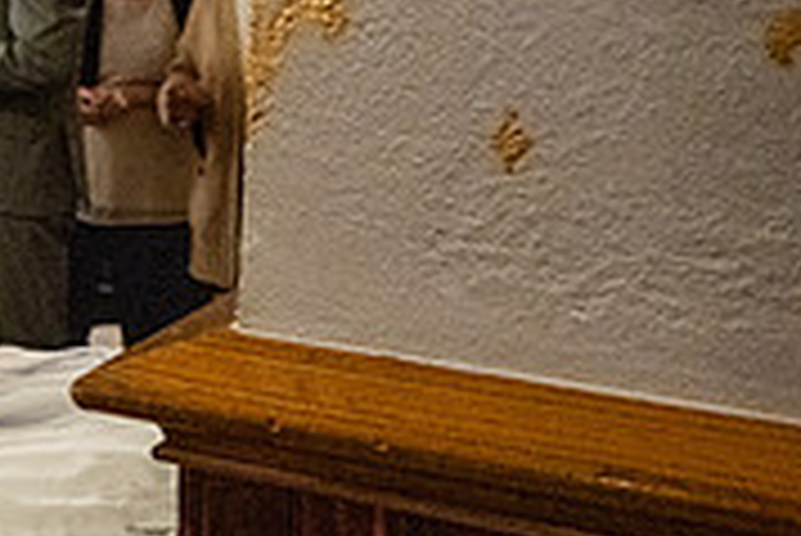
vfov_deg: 16.0
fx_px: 1848
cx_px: -454
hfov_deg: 20.4
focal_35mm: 83
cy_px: -65
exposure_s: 1/60
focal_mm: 25.5
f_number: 4.5
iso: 5000
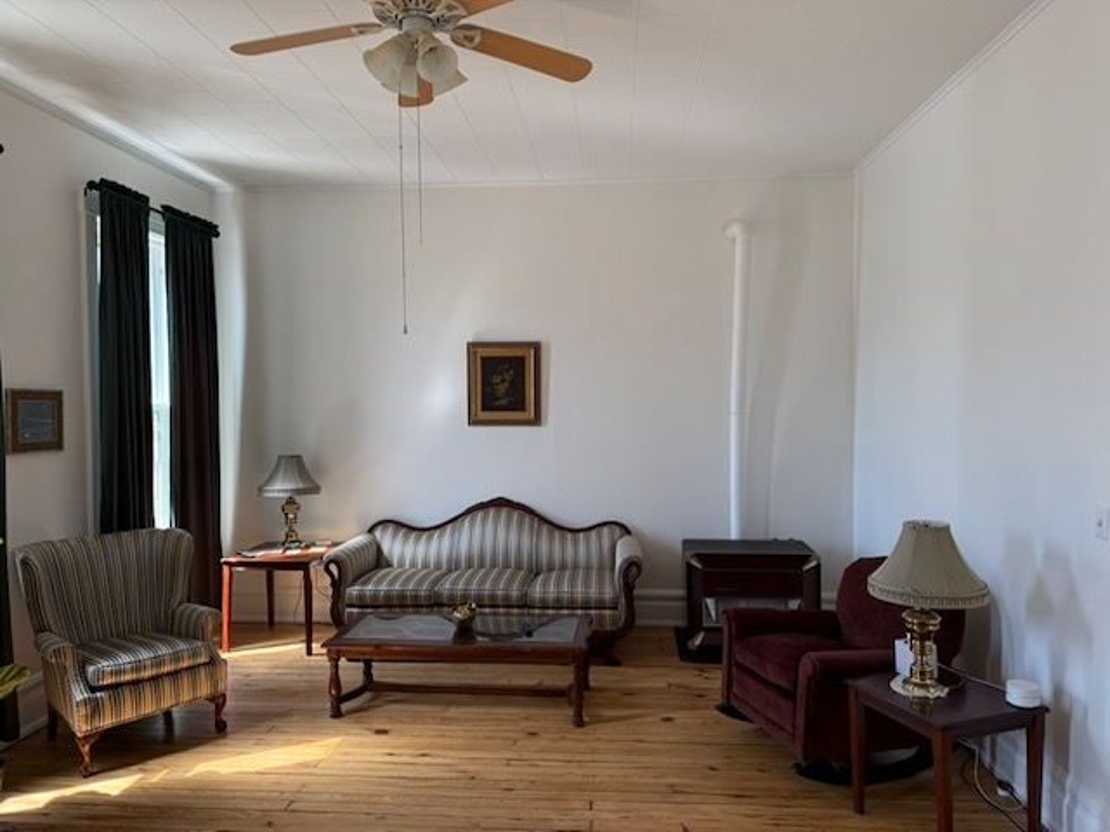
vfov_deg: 56.8
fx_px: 770
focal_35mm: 24
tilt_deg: -1.0
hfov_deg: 71.6
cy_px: 416
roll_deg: +0.4
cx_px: 555
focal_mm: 6.76
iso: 125
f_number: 1.78
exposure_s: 1/152
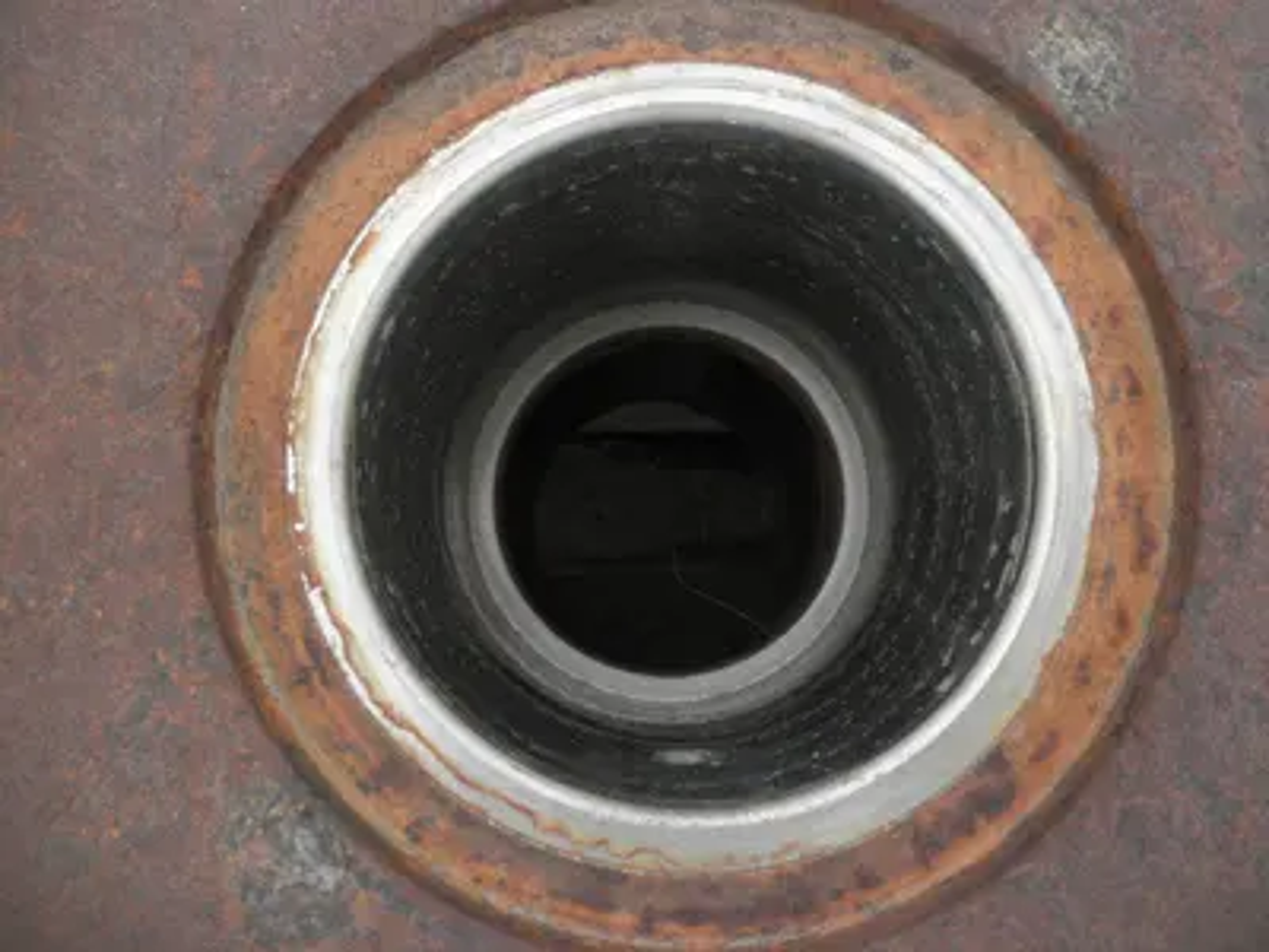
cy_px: 476
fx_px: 1026
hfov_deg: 63.4
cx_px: 634
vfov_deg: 49.7
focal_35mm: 28
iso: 64
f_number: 3
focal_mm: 5
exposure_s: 1/125
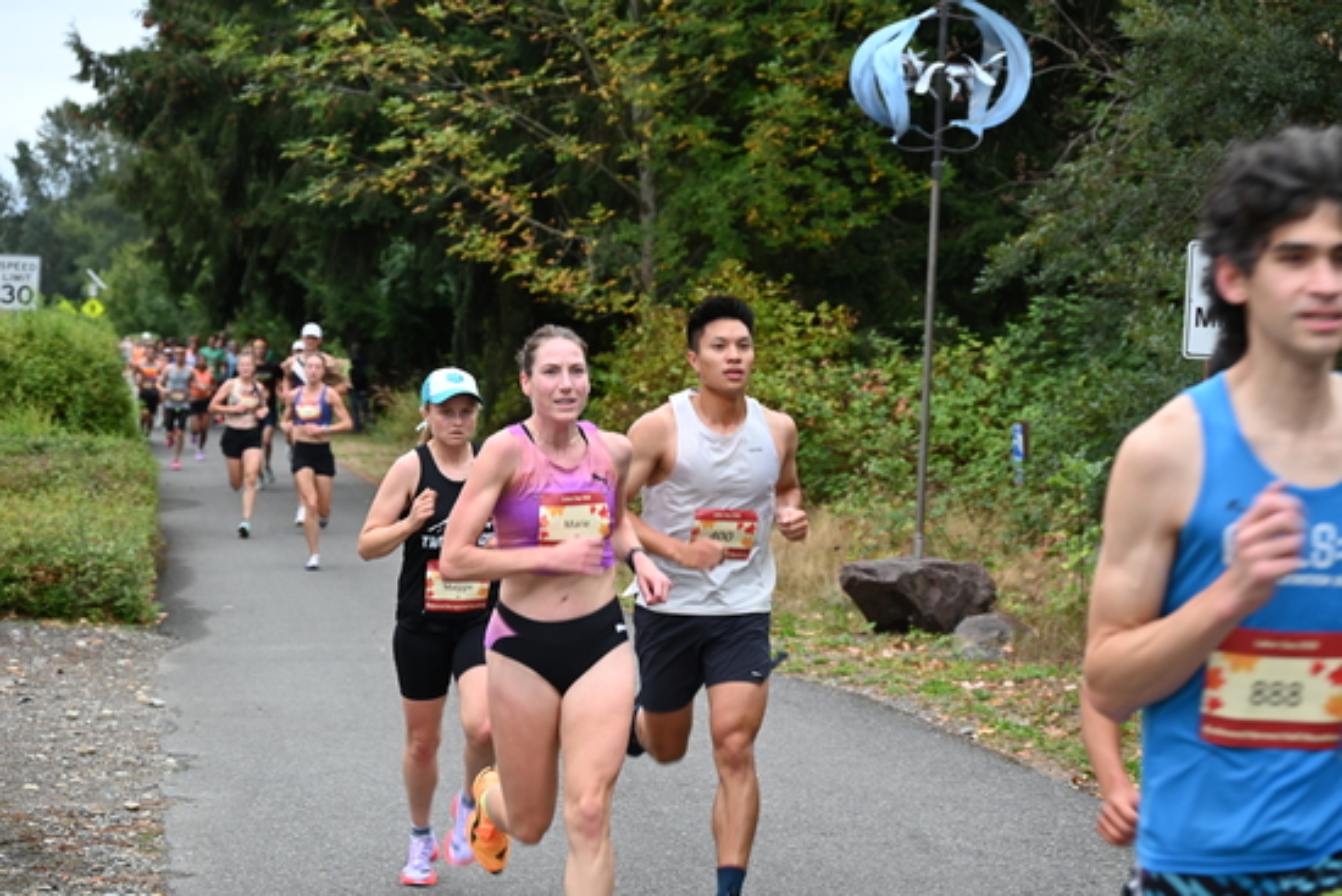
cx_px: 671
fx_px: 3430
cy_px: 448
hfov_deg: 22.1
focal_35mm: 92
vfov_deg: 14.9
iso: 560
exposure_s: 1/125
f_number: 6.3
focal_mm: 92
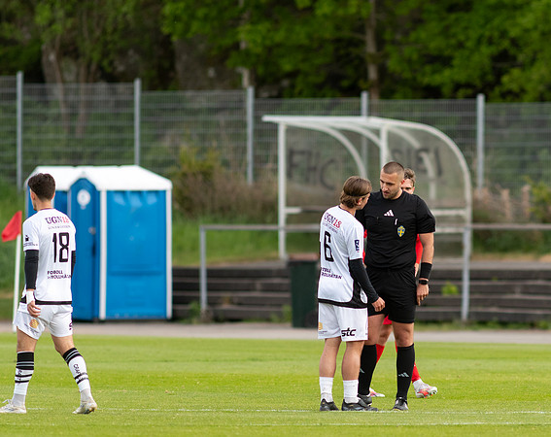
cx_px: 403
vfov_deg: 2.5
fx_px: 10088
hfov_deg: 3.1
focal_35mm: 621
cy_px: 268
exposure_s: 1/1600
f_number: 3.2
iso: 560
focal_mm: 300
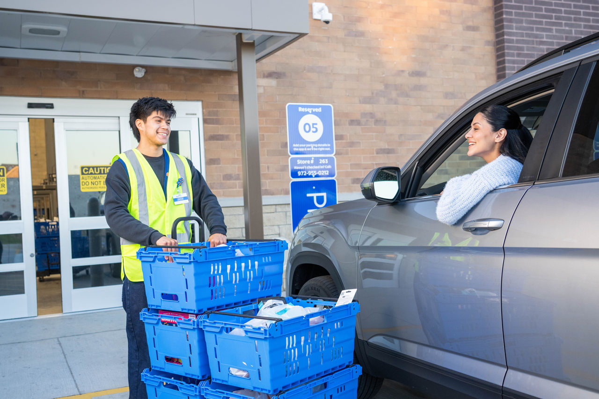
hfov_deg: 53.1
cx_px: 300
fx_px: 599
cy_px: 200
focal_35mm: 36
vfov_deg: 36.9
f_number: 5
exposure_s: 1/160
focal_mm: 36
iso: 800
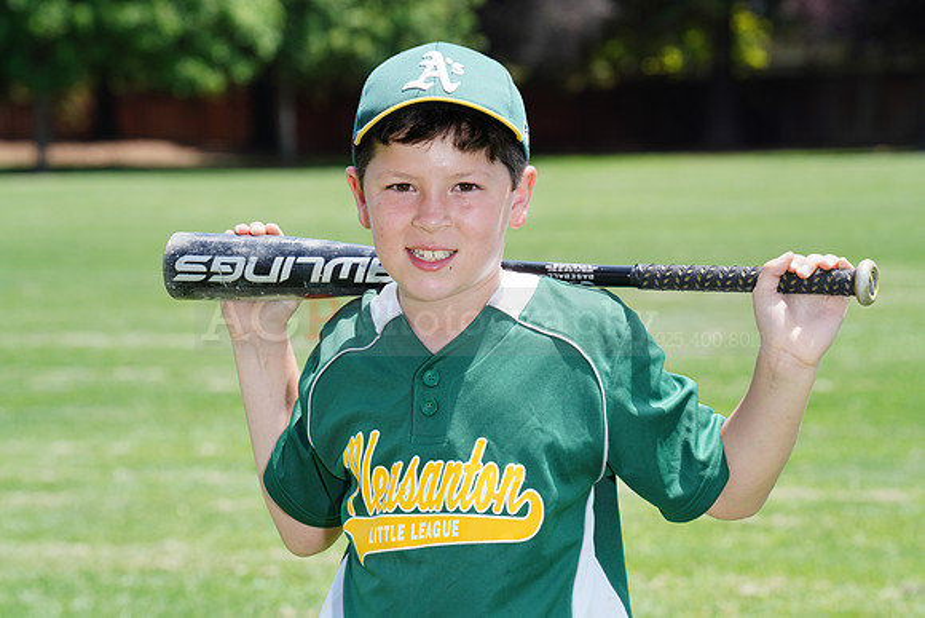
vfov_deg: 7.5
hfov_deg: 11.3
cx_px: 462
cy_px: 309
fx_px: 4677
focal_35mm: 182
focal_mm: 182
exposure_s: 1/200
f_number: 10
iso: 200
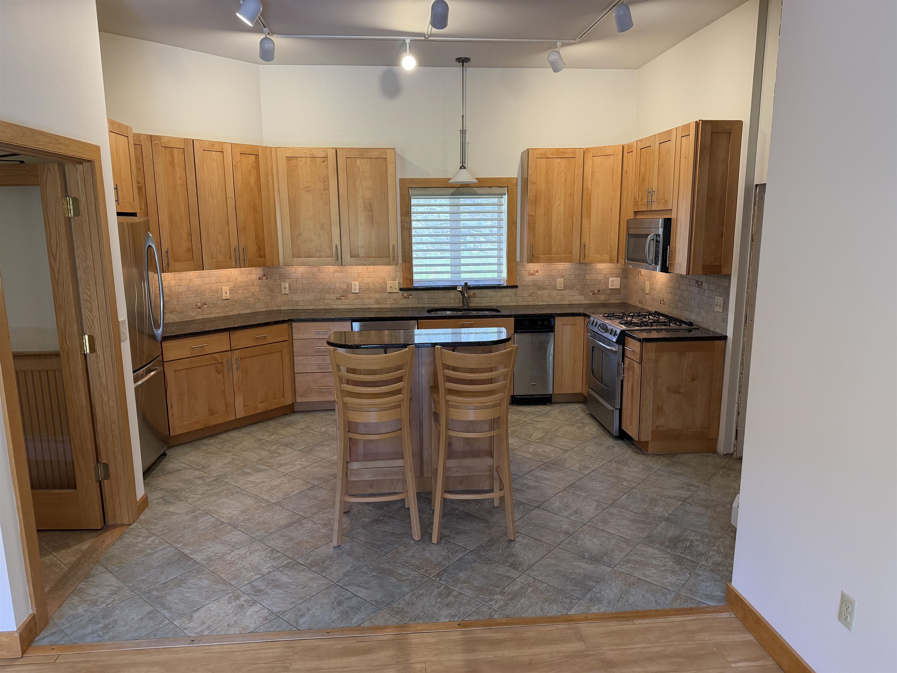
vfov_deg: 56.8
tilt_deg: -10.8
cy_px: 336
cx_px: 448
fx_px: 622
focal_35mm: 24
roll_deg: +1.3
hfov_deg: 71.6
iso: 250
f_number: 1.78
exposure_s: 1/120
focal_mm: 6.76
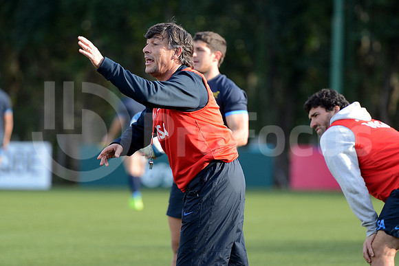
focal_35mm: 270
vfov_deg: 5.1
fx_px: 2993
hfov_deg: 7.6
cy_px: 133
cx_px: 200
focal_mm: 270
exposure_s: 1/800
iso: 800
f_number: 4
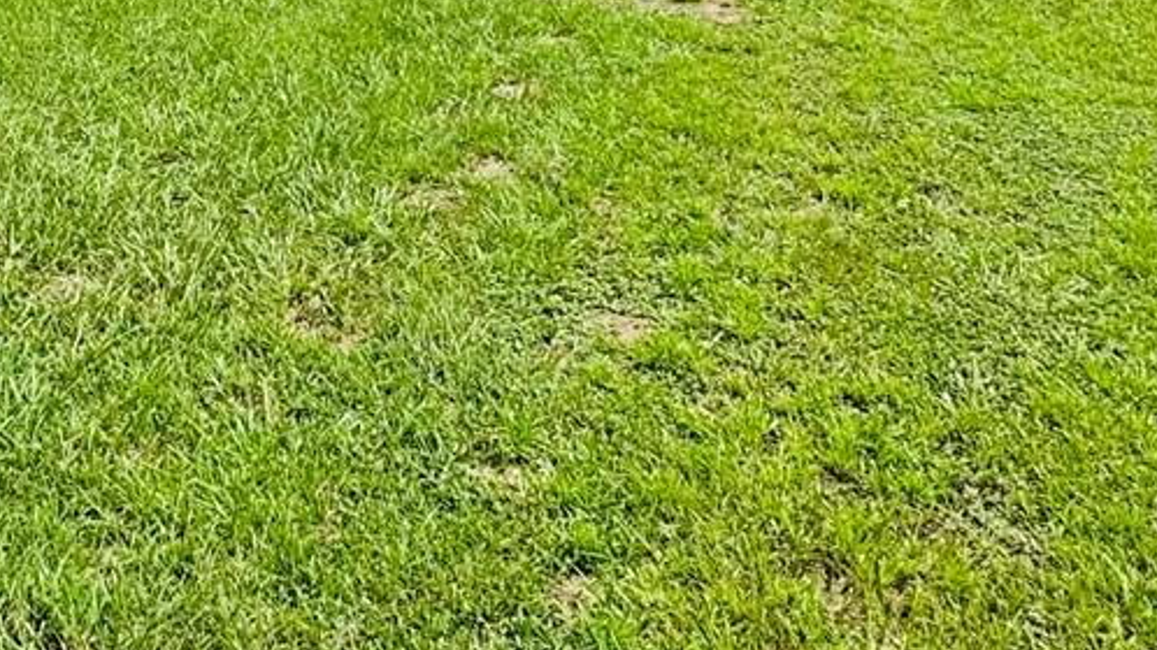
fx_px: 1503
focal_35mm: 49
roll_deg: +0.3
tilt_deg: -4.3
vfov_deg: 21.4
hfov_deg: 39.6
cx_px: 158
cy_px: -255
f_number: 2.2
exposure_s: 1/2584
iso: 50
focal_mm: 2.22
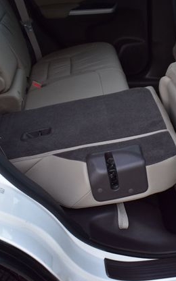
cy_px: 143
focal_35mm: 47
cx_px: 140
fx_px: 361
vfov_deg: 42.6
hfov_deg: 26.9
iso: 400
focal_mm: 20
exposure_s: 1/30
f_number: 7.1
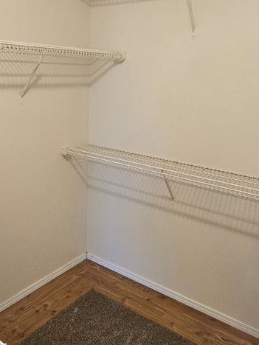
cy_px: 205
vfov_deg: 59.5
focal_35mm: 30
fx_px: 299
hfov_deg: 46.4
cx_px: 96
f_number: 2.2
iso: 200
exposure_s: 1/60
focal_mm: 2.2
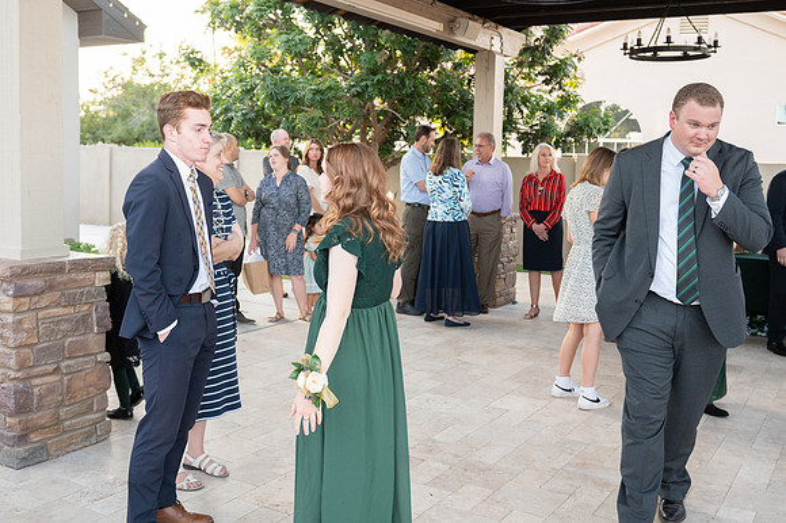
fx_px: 811
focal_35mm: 37
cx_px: 393
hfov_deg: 51.7
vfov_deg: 35.7
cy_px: 219
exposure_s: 1/800
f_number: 3.5
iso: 1600
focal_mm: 32
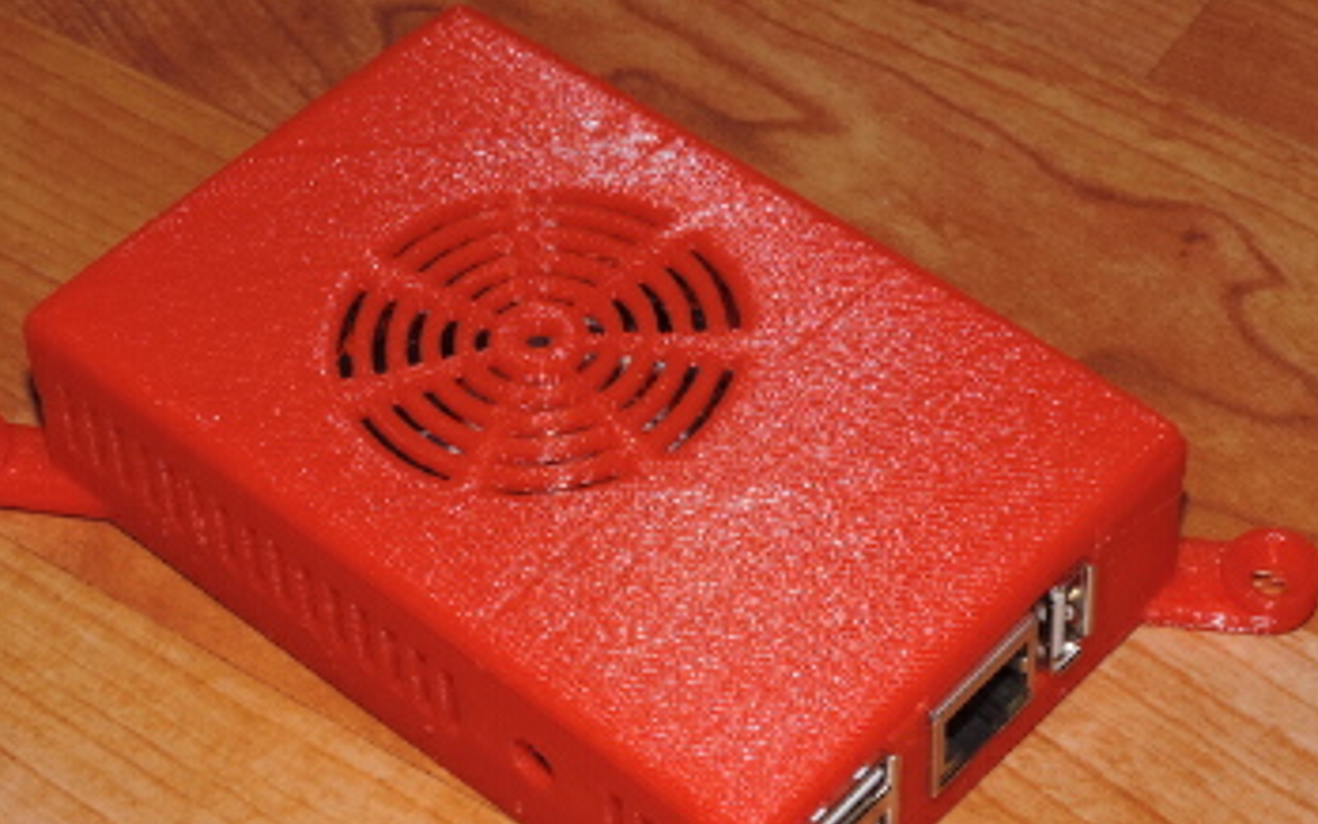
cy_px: 586
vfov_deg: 14.6
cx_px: 644
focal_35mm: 89
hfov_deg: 23.3
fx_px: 3196
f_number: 7.3
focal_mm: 9.8
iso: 200
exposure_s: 1/30
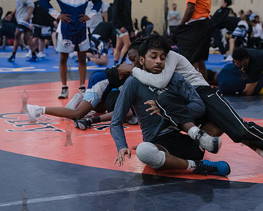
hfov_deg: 22.7
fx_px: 654
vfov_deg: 18.3
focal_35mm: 84
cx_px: 165
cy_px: 101
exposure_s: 1/250
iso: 5000
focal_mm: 55
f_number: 3.2
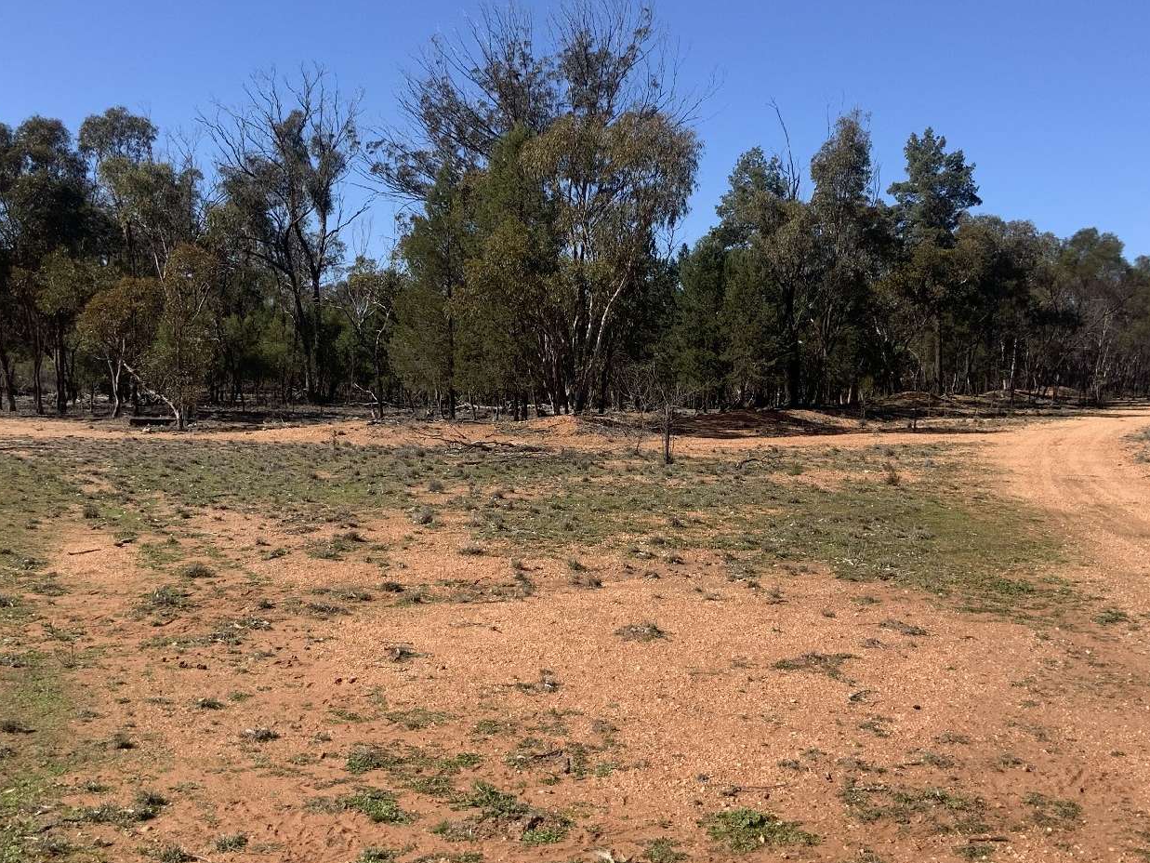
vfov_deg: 32.2
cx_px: 583
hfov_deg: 42.1
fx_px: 1495
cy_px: 400
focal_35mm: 45
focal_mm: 3
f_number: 1.8
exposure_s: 1/1577
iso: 16
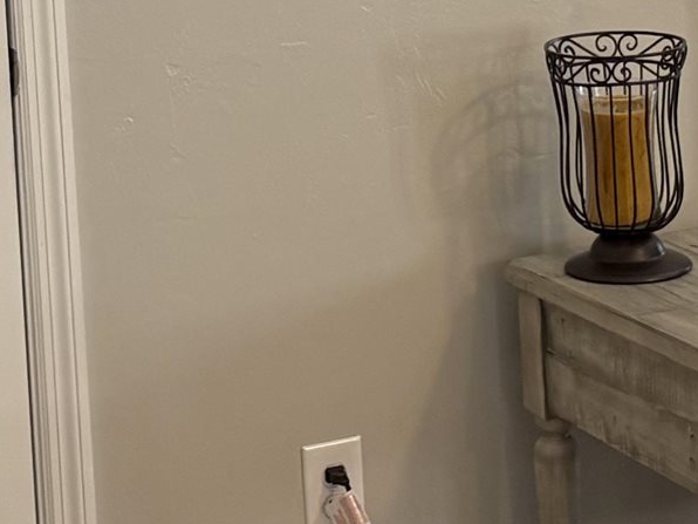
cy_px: -139
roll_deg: +3.2
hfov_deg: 14.7
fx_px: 2702
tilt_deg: -5.9
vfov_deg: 10.8
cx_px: 338
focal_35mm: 134
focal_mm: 5.96
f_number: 1.6
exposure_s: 1/60
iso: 160
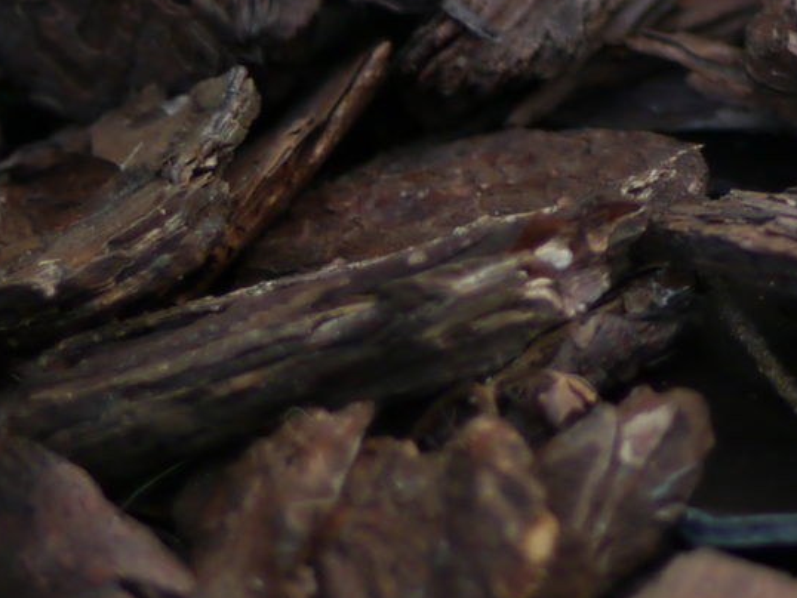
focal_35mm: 238
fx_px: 5482
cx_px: 1548
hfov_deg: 8.0
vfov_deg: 6.0
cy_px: -804
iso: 160
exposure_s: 1/250
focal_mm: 25
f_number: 1.4
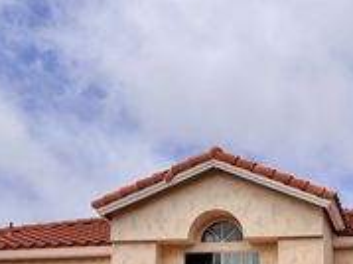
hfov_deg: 27.4
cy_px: 304
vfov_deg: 20.7
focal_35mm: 67
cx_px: 347
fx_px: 683
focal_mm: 6.76
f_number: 1.78
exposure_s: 1/6410
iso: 80
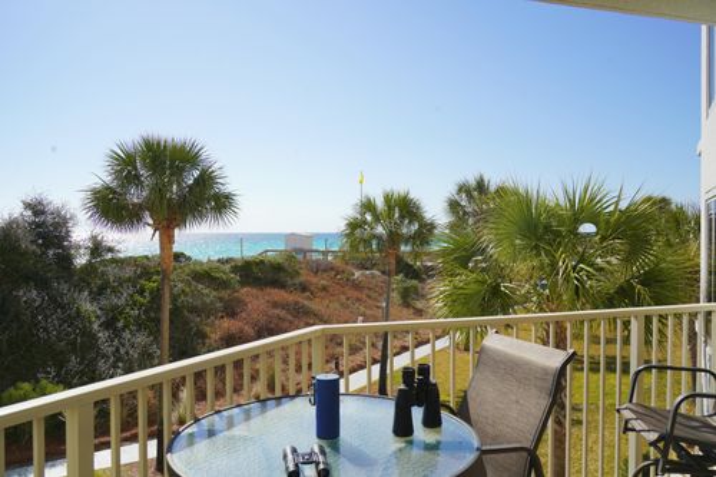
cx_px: 358
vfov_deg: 46.4
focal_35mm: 28
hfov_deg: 65.5
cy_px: 238
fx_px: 557
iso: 100
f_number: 10
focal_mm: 28
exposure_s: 1/200
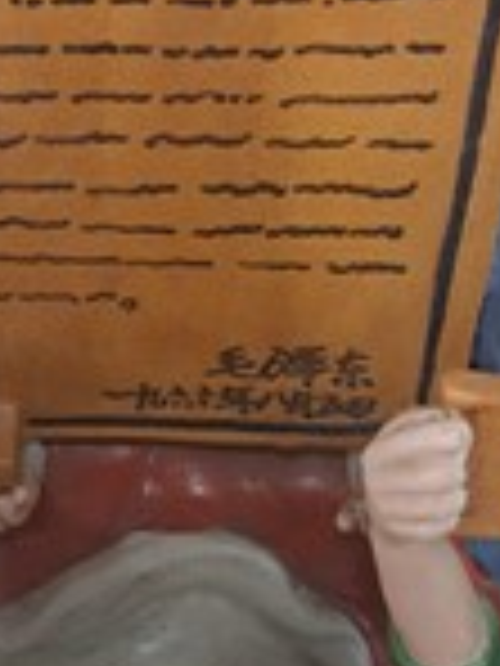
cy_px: 333
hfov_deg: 22.5
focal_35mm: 65
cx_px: 158
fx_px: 1252
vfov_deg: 29.8
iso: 125
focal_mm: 5.23
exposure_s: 1/50
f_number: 1.8
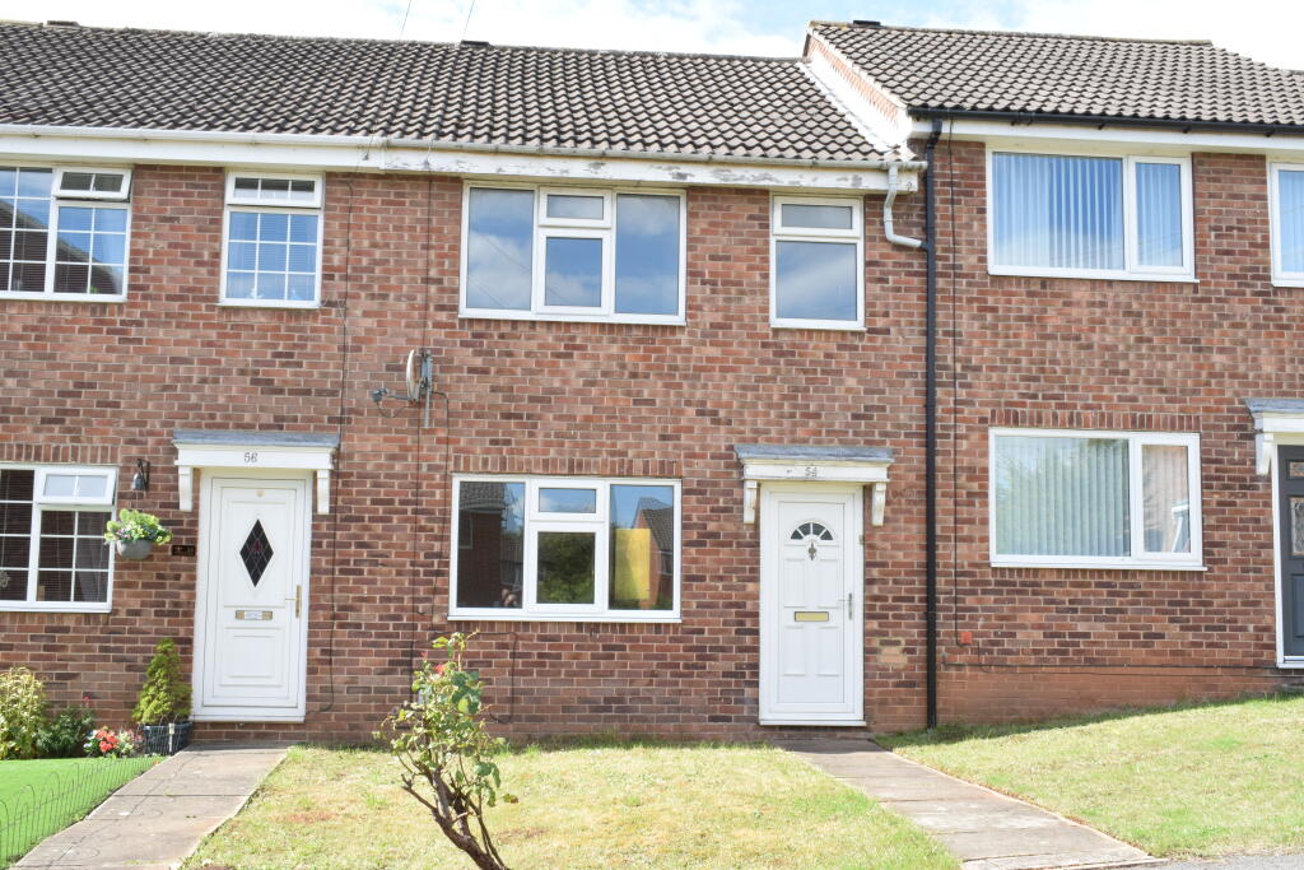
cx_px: 652
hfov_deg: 49.5
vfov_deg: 34.2
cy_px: 435
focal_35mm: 39
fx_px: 1413
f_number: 16
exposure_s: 1/200
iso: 800
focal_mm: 26
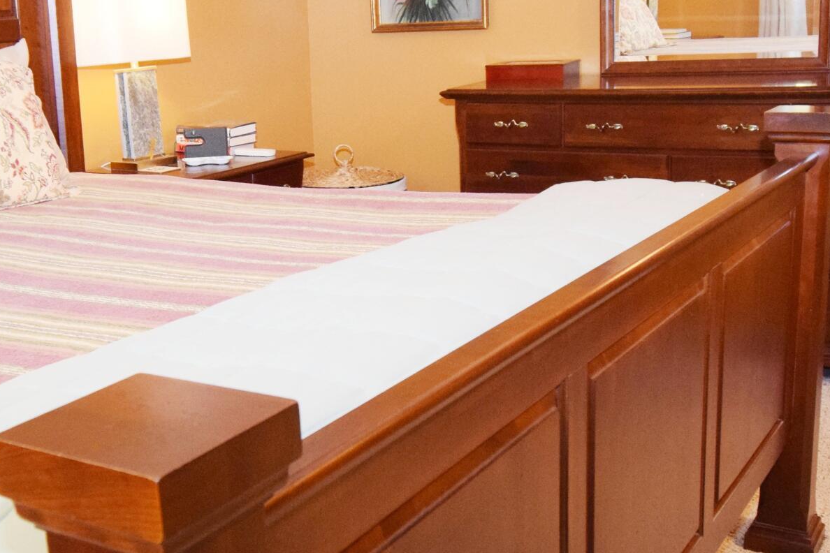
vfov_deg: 27.4
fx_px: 1136
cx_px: 266
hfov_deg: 39.6
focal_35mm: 49
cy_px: 257
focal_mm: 13
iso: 2200
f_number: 4.8
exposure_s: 1/60
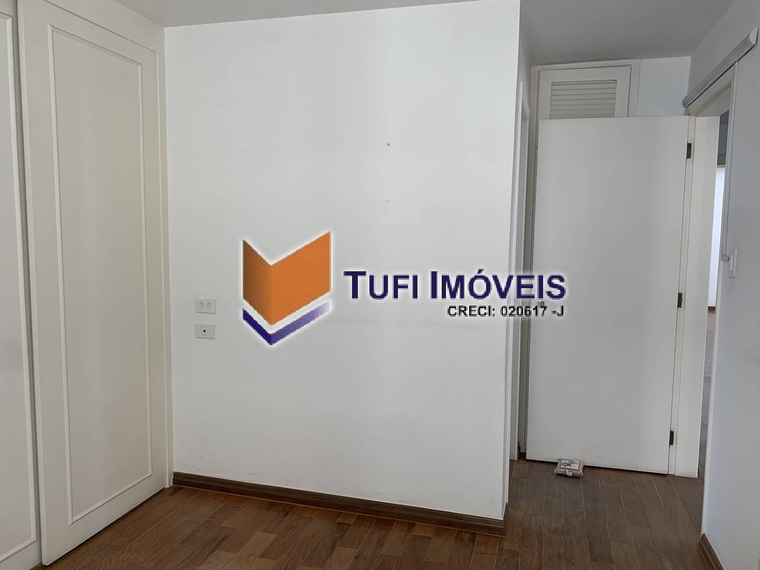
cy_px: 285
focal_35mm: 26
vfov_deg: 53.1
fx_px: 571
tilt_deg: -5.3
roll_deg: -0.5
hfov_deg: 67.3
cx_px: 380
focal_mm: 4.25
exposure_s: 1/121
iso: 40
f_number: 1.8
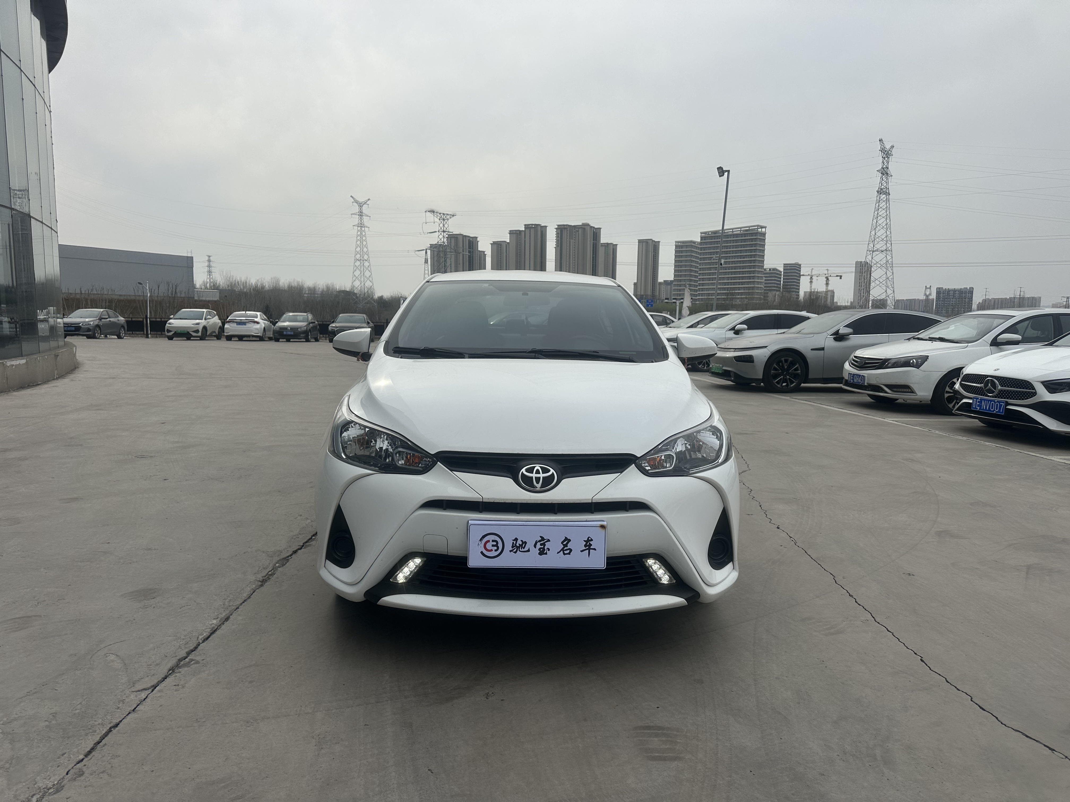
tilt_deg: -6.6
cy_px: 401
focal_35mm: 24
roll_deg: -1.1
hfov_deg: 71.6
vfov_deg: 56.8
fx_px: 742
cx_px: 535
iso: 80
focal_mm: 6.86
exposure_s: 1/5525
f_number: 1.78
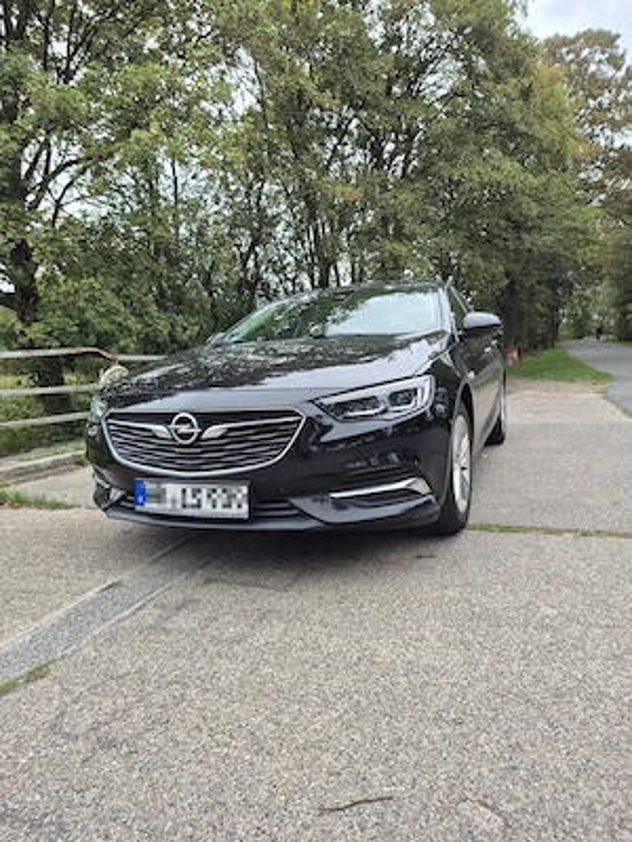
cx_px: 316
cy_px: 421
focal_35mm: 23
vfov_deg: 73.9
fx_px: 560
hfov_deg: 58.9
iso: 25
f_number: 1.8
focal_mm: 5.4
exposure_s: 1/196
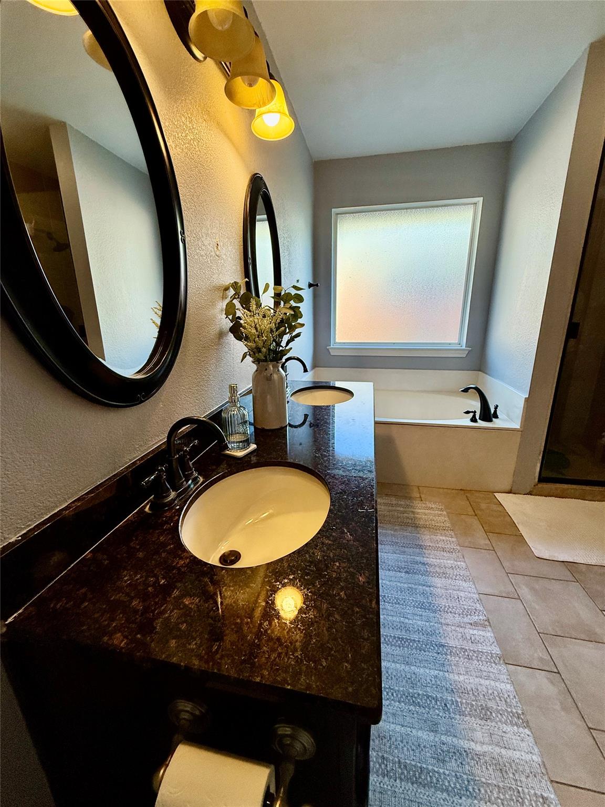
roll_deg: -0.1
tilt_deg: -16.0
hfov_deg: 85.7
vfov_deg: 102.1
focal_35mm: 14
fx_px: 326
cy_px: 404
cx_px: 302
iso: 125
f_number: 2.2
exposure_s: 1/120
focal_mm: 2.22
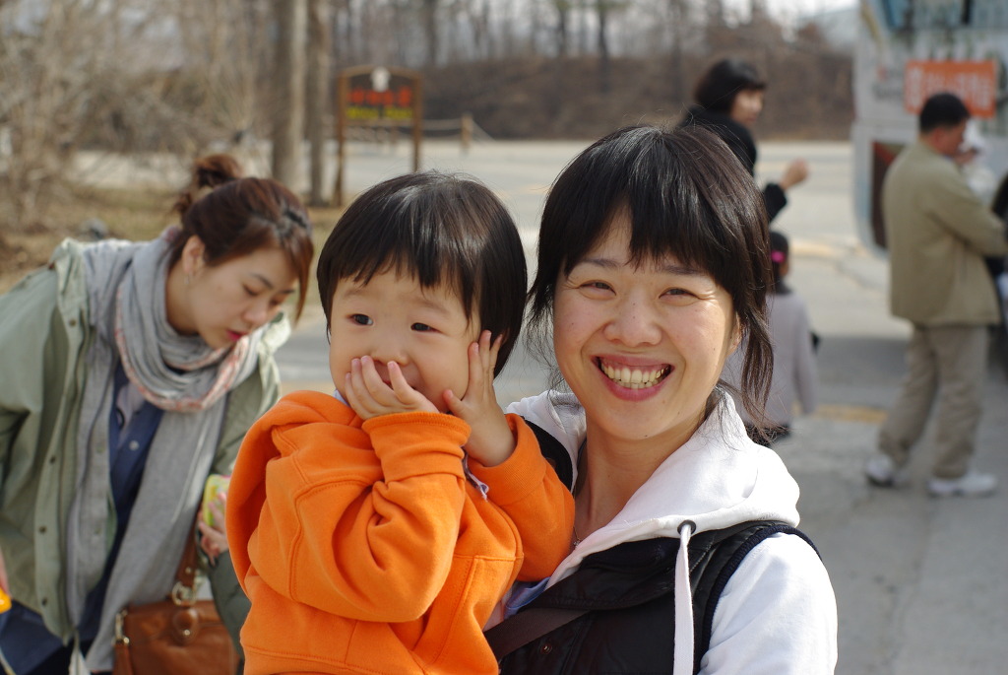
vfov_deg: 18.2
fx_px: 2102
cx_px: 504
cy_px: 338
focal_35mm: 75
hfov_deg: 27.0
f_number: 4.5
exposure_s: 1/500
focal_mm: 50
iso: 200
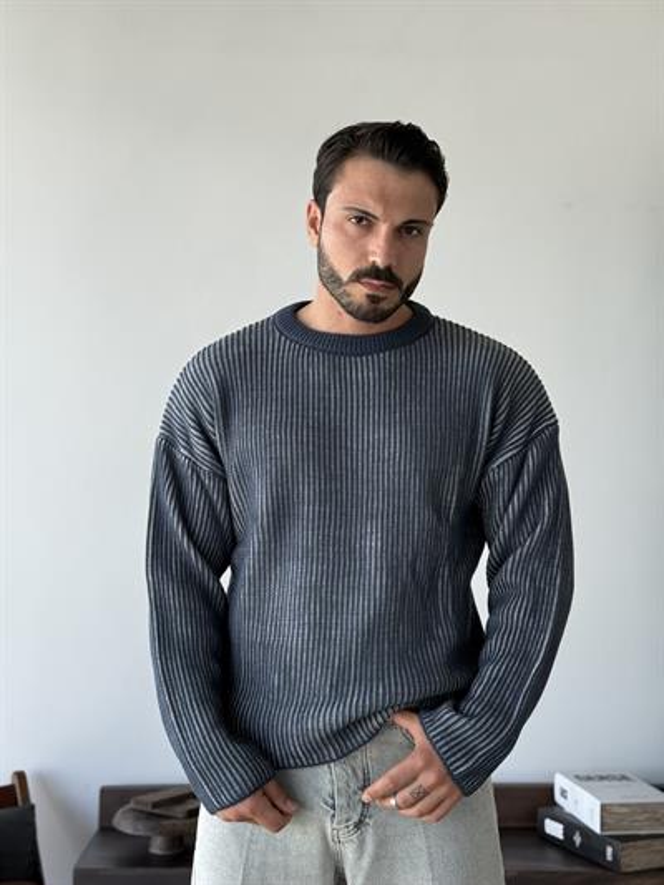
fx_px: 1227
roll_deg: -0.5
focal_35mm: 48
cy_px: 442
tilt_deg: +2.5
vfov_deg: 39.6
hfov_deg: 30.3
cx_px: 332
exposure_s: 1/238
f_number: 1.78
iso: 64
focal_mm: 6.76
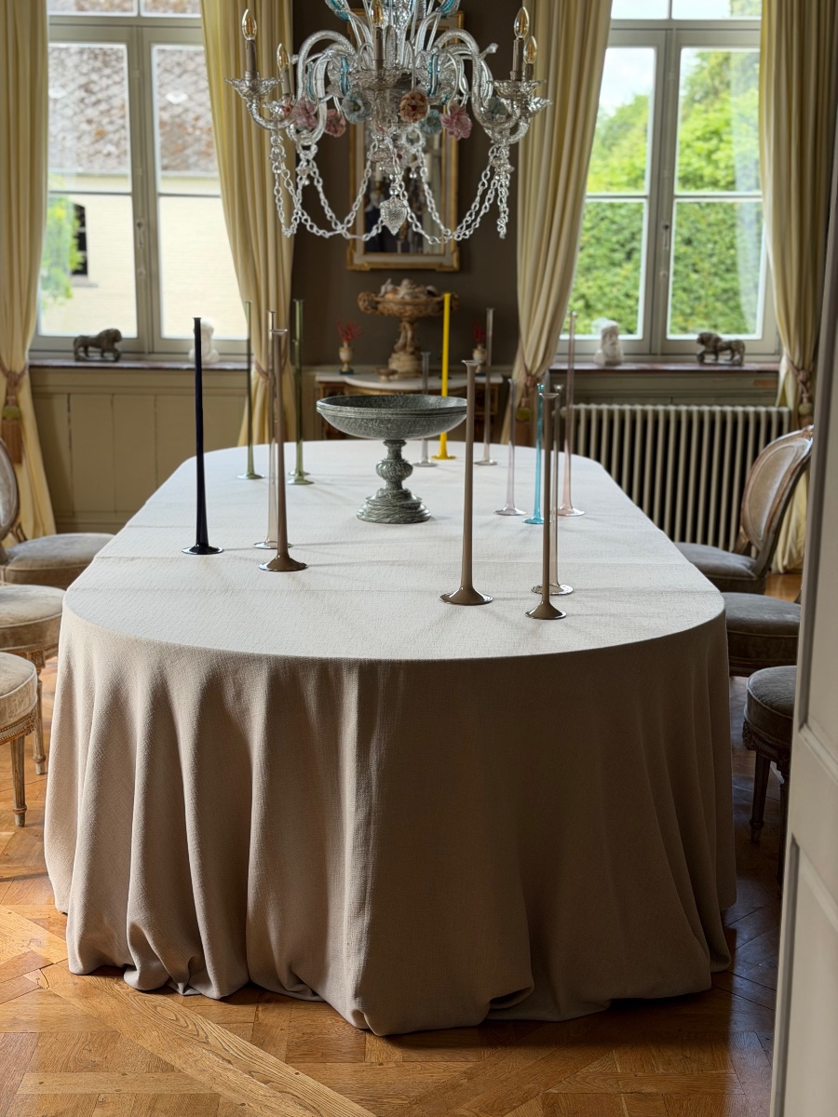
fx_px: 1549
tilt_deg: -13.6
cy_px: 558
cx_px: 419
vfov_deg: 39.7
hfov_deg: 30.3
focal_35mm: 48
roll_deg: -0.8
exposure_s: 1/123
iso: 50
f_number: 1.78
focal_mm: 6.76
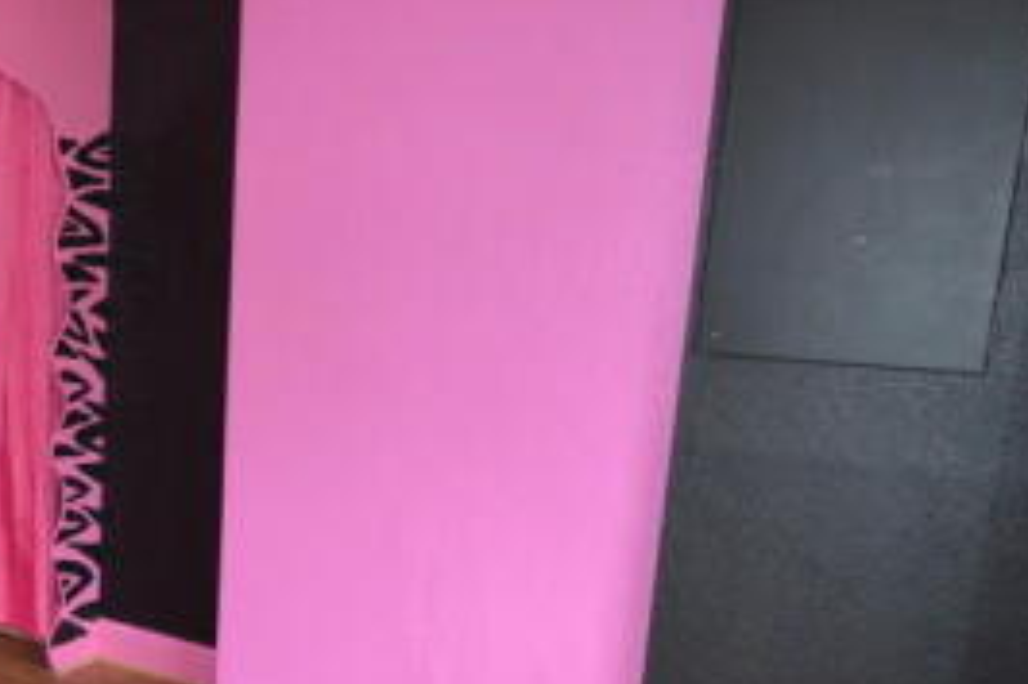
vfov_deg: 35.3
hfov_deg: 49.1
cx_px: 216
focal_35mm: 37
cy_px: 495
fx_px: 1056
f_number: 4
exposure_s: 1/60
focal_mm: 10
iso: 900
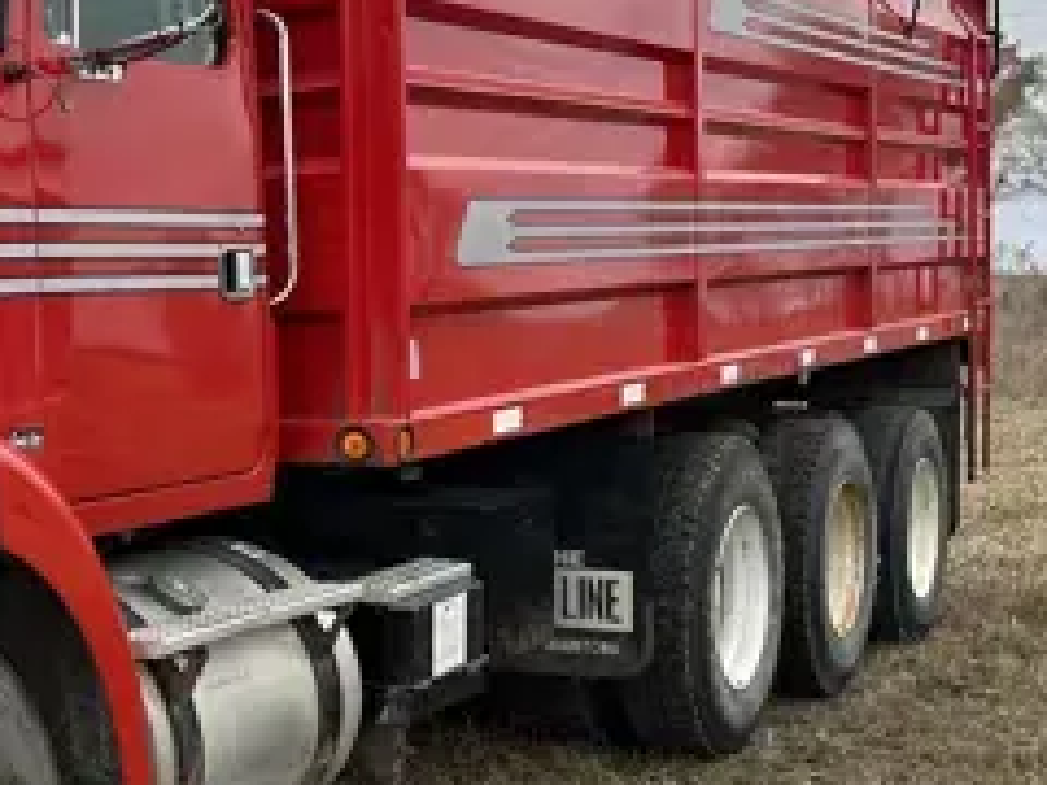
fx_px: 1936
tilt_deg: -4.7
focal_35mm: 64
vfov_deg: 22.9
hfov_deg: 26.6
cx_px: -236
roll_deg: +2.0
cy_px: 449
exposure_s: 1/699
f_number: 1.78
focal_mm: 6.86
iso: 80
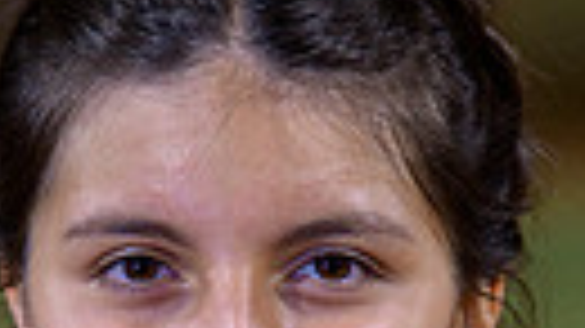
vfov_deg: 2.0
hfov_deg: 3.6
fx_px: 9272
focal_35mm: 598
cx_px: 153
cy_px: 795
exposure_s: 1/80
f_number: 5
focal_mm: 165
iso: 400
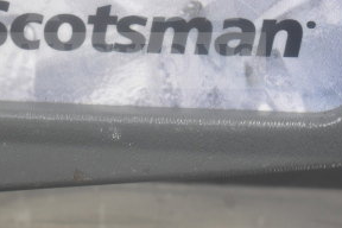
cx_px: 132
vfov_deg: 12.2
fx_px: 1055
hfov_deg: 18.4
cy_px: -5
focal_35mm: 111
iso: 1400
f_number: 4.5
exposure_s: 1/60
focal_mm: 35
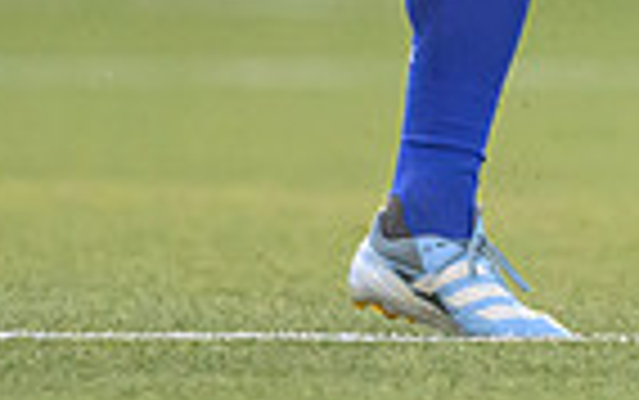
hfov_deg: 0.6
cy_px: -546
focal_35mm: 3542
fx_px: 61732
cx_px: 690
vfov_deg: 0.4
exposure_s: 1/2500
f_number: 4
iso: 4000
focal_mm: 560
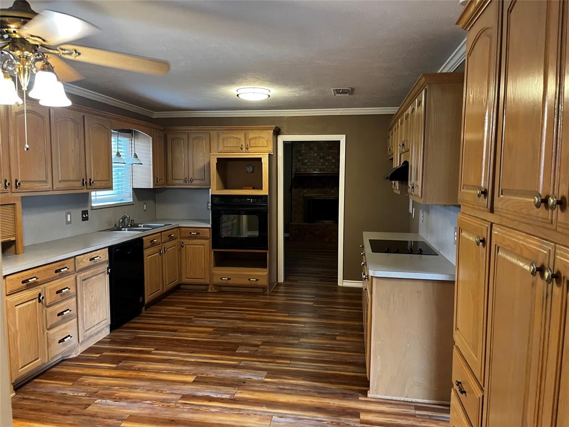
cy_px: 214
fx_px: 427
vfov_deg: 53.1
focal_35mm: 26
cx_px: 284
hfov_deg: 67.3
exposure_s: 1/60
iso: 250
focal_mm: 5.1
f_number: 1.6
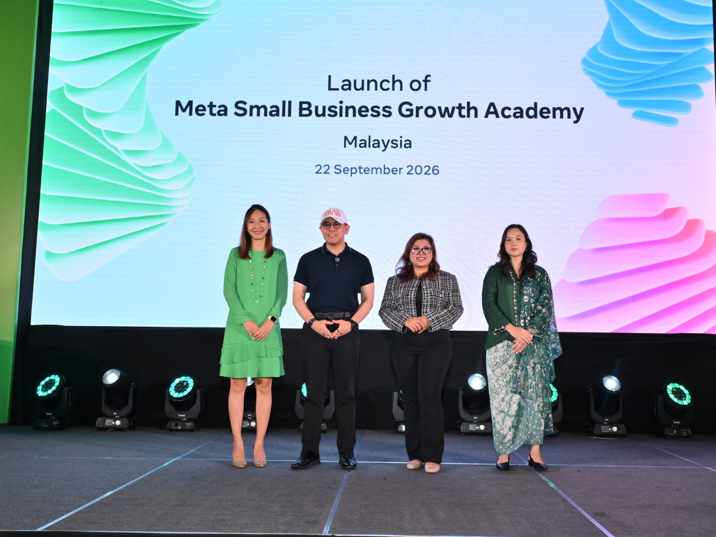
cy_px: 271
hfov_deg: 56.7
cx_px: 389
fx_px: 662
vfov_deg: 44.2
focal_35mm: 32
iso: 1600
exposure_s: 1/100
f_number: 10
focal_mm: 29
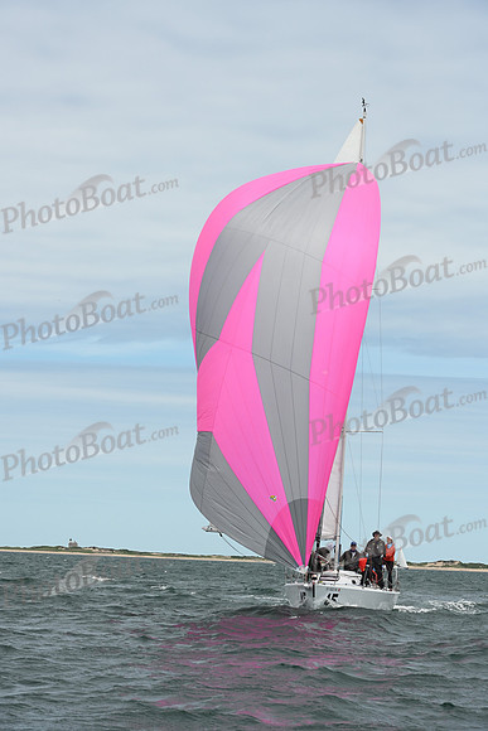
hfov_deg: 13.0
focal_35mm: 105
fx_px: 2134
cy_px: 366
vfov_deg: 19.5
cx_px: 244
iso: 320
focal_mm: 105
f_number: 9
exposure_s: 1/1000
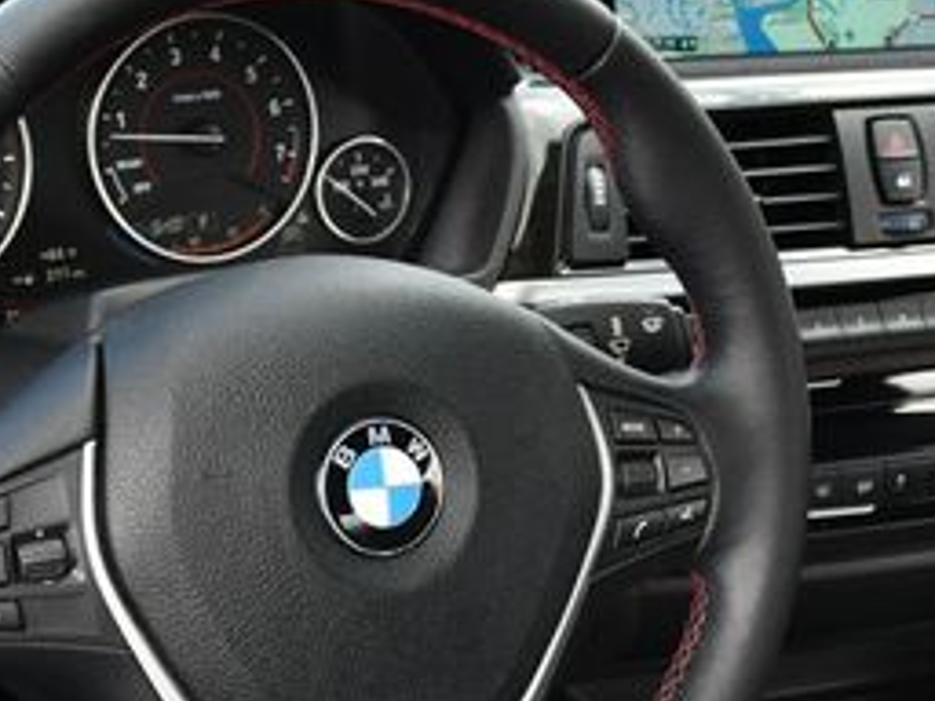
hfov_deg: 18.5
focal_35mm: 106
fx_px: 2863
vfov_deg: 13.9
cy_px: 497
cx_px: 457
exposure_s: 1/250
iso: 400
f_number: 5
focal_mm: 22
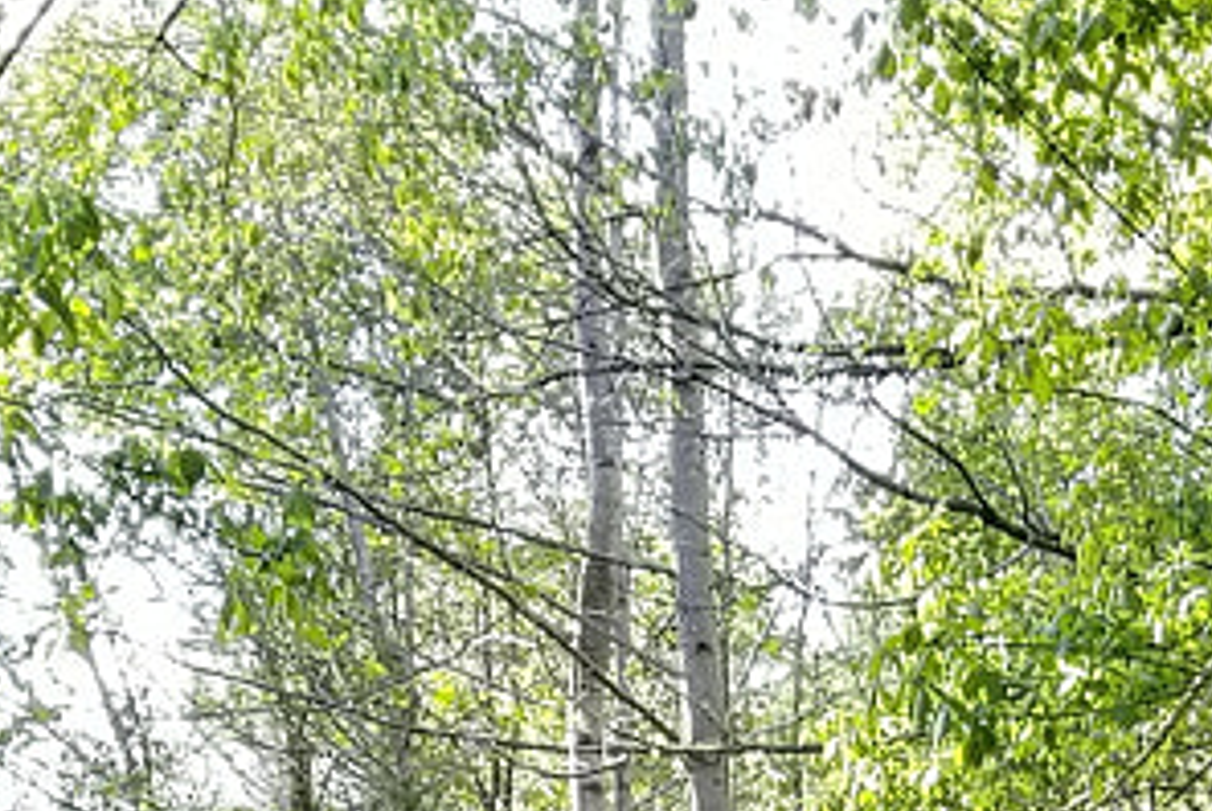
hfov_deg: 14.0
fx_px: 4920
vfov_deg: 8.2
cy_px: 2339
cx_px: 991
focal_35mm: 146
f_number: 1.7
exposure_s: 1/151
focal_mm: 4.25
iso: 50
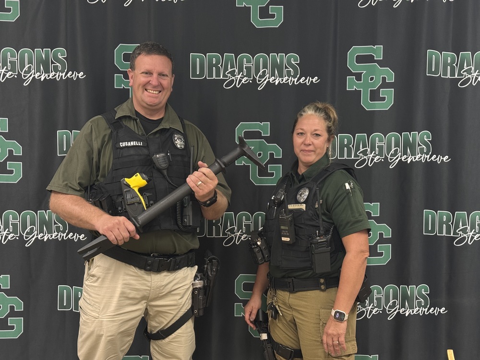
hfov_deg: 39.7
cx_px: 240
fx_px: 666
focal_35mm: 48
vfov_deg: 30.3
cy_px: 180
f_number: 1.78
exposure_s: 1/40
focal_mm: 6.76
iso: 400
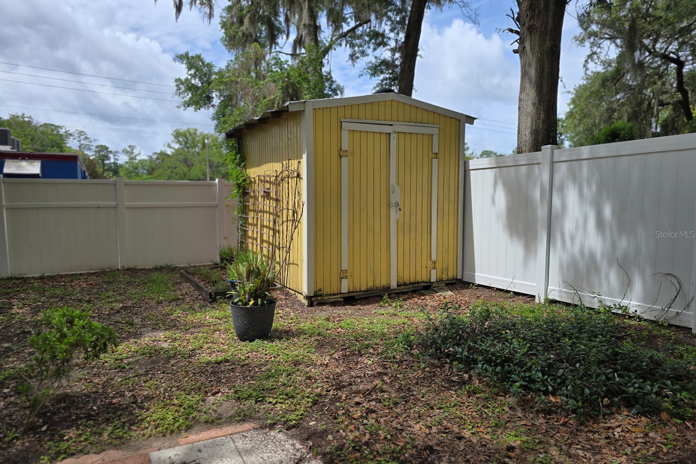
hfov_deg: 73.7
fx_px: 464
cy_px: 234
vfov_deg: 53.1
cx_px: 347
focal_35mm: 24
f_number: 1.7
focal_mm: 6.3
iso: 12
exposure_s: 1/707
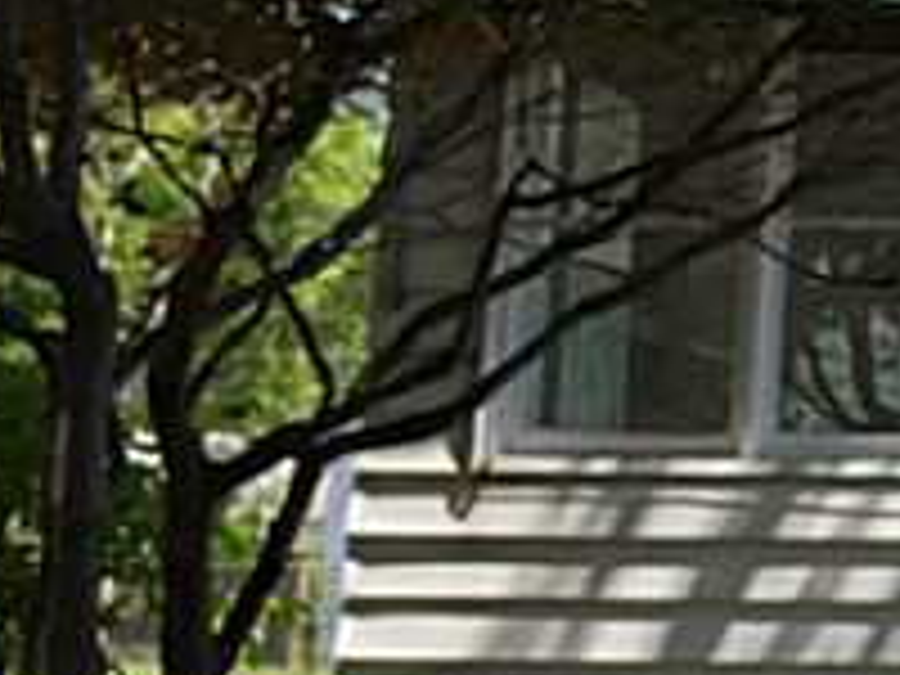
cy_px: 148
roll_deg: -1.0
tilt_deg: +8.8
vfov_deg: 12.7
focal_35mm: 116
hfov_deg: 15.1
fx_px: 3016
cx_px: 1516
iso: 25
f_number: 2.2
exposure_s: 1/437
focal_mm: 4.15
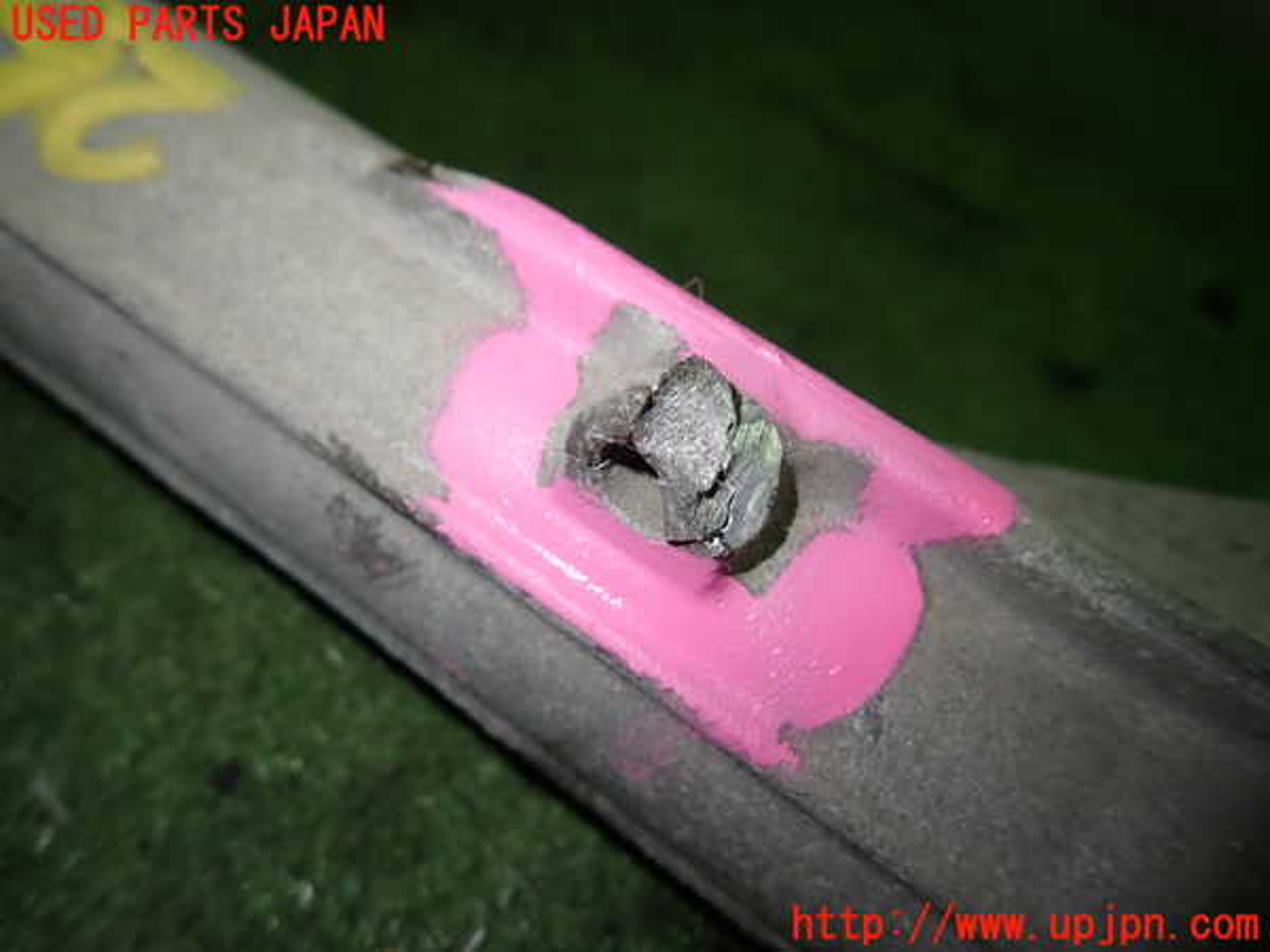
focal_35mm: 25
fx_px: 917
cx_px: 635
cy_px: 476
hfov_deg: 69.4
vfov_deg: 54.9
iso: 100
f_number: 2
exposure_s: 1/60
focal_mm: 4.5
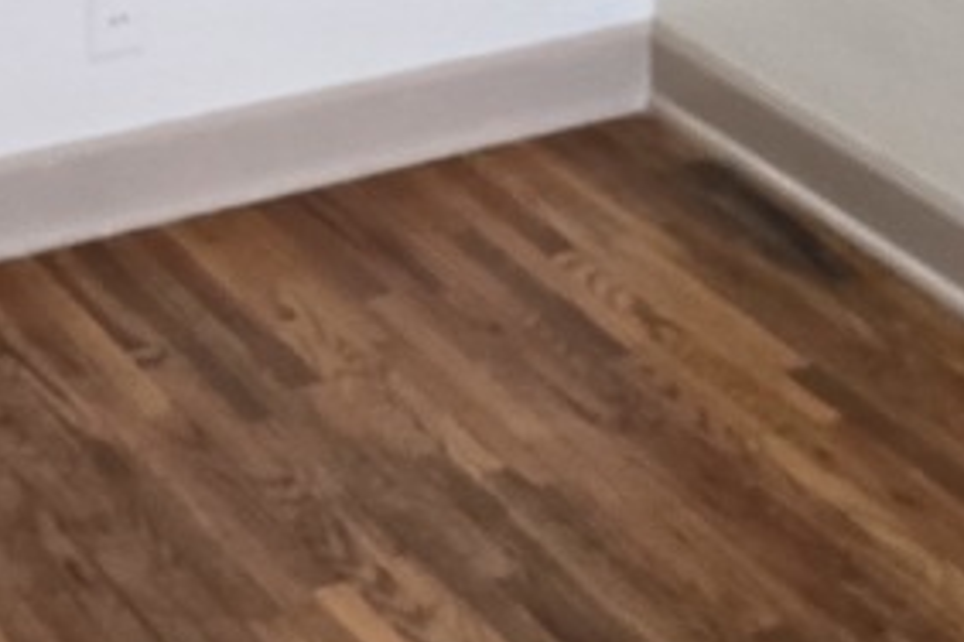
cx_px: 376
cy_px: -365
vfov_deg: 10.8
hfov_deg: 16.8
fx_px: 3267
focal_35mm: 122
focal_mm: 6.3
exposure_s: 1/120
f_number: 1.7
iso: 125
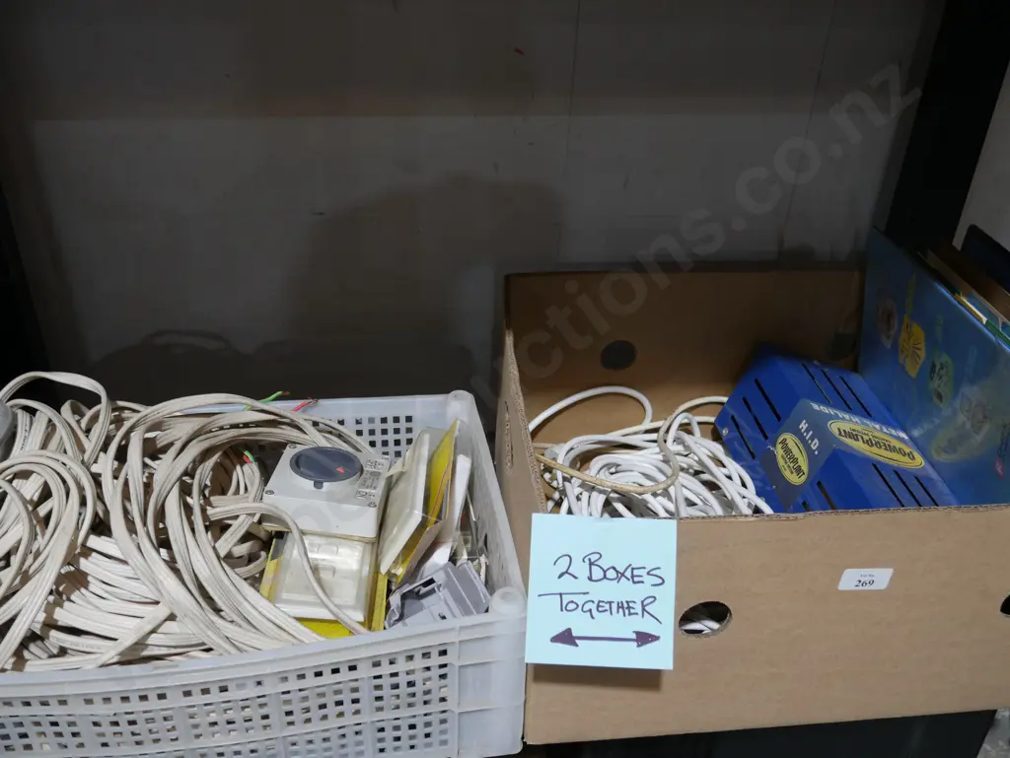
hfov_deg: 53.9
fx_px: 992
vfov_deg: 41.8
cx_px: 505
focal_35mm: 34
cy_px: 379
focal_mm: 17
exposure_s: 1/60
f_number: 4
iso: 400
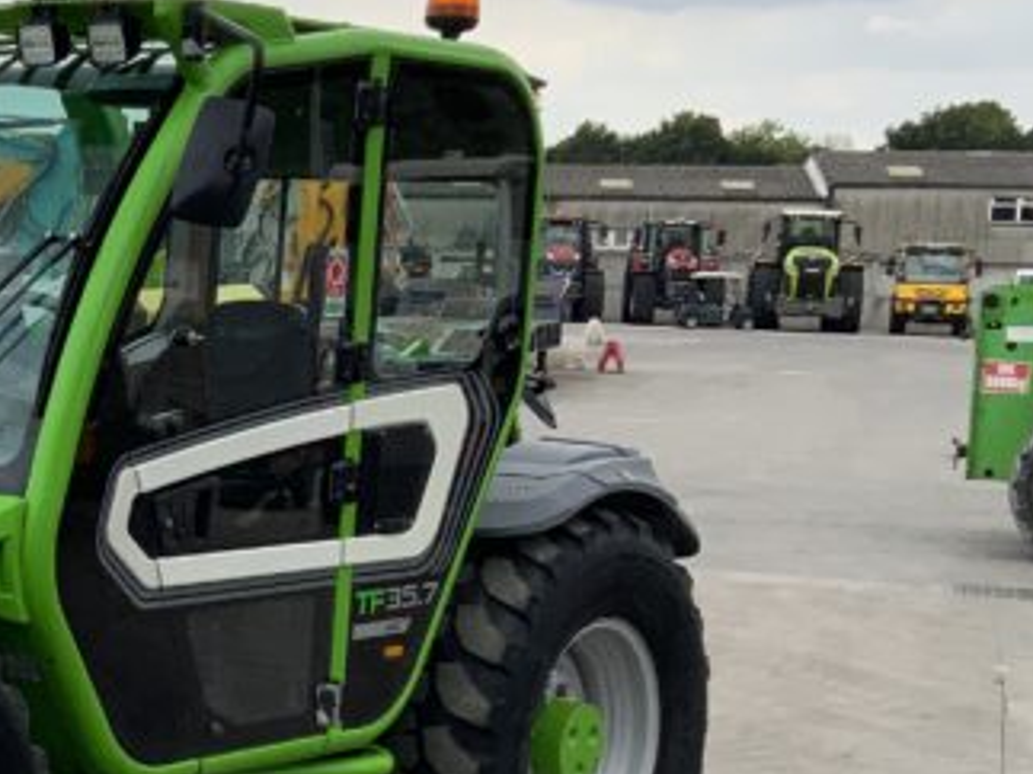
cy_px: 630
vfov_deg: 15.9
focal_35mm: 92
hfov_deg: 20.1
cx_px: -185
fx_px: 2744
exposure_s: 1/1451
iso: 16
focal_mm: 3
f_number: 1.8
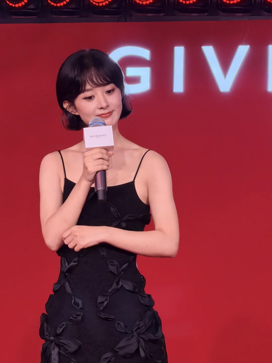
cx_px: 136
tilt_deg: +2.7
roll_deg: -0.5
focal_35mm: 200
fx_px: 2095
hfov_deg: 7.4
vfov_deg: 9.9
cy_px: 182
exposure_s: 1/109
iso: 320
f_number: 2.8
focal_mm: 16.89
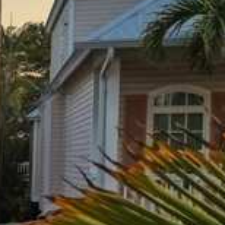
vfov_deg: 15.6
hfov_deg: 12.1
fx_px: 809
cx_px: -345
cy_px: 204
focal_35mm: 110
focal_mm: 8.67
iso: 280
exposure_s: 1/200
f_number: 1.8
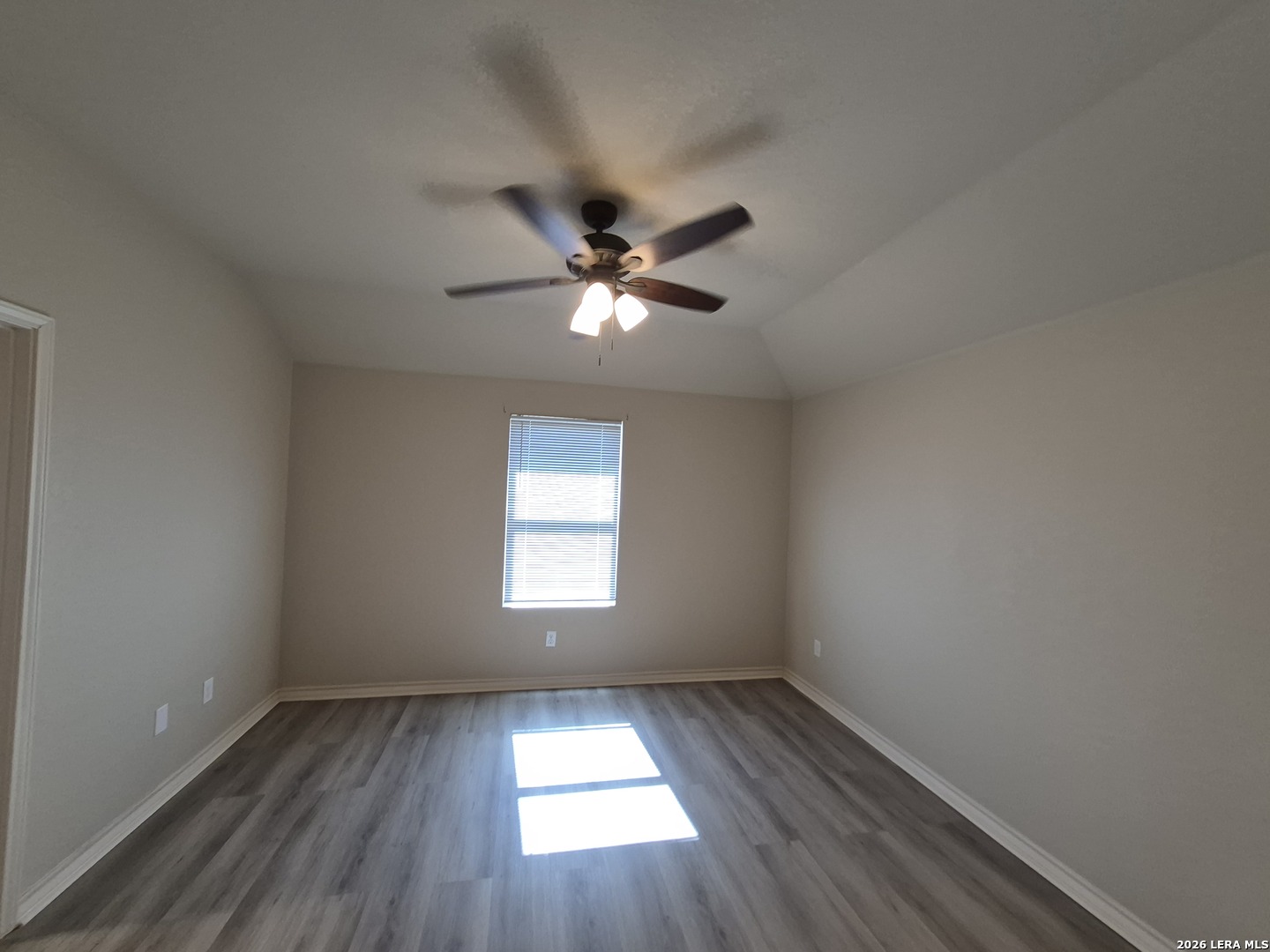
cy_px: 476
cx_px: 635
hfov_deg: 106.2
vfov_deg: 89.9
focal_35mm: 13
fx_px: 477
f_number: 2.2
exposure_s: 1/60
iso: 100
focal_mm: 1.74
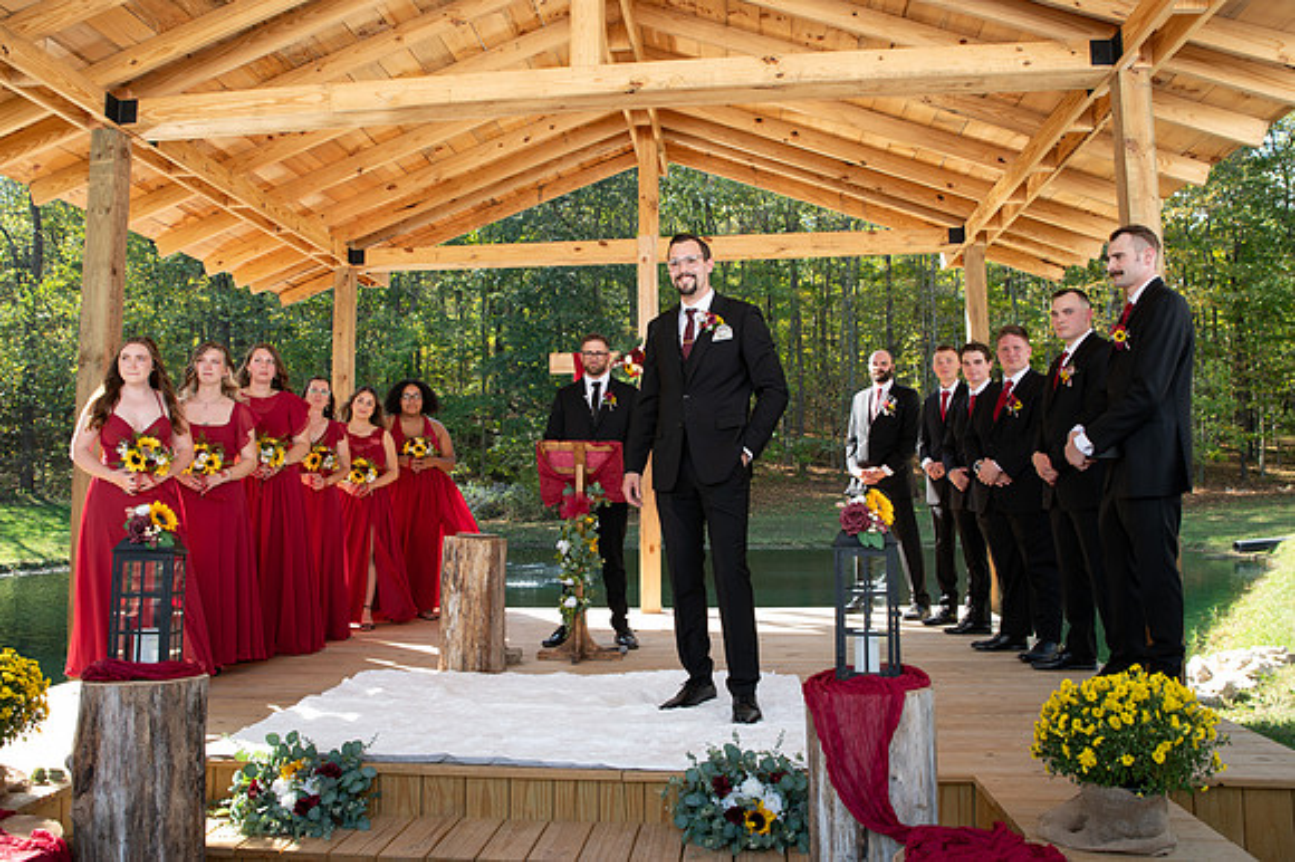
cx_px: 655
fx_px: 922
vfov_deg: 50.1
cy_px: 426
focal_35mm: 26
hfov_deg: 70.1
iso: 320
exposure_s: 1/200
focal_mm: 24
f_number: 5
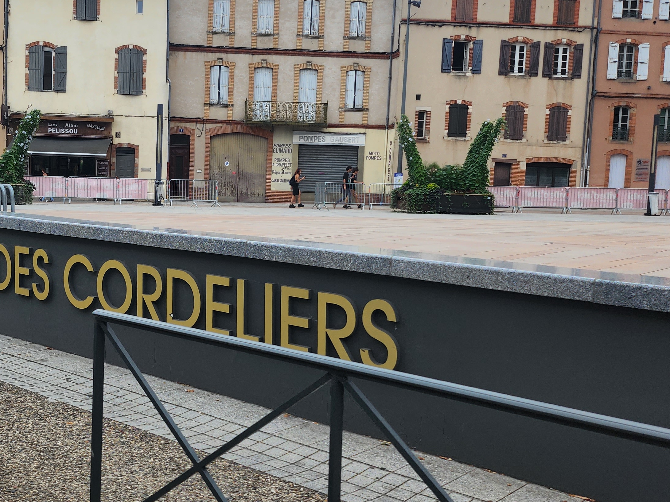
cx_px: 196
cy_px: 234
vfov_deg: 32.9
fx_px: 852
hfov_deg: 42.1
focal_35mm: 44
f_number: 1.8
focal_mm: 5
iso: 50
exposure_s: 1/1668
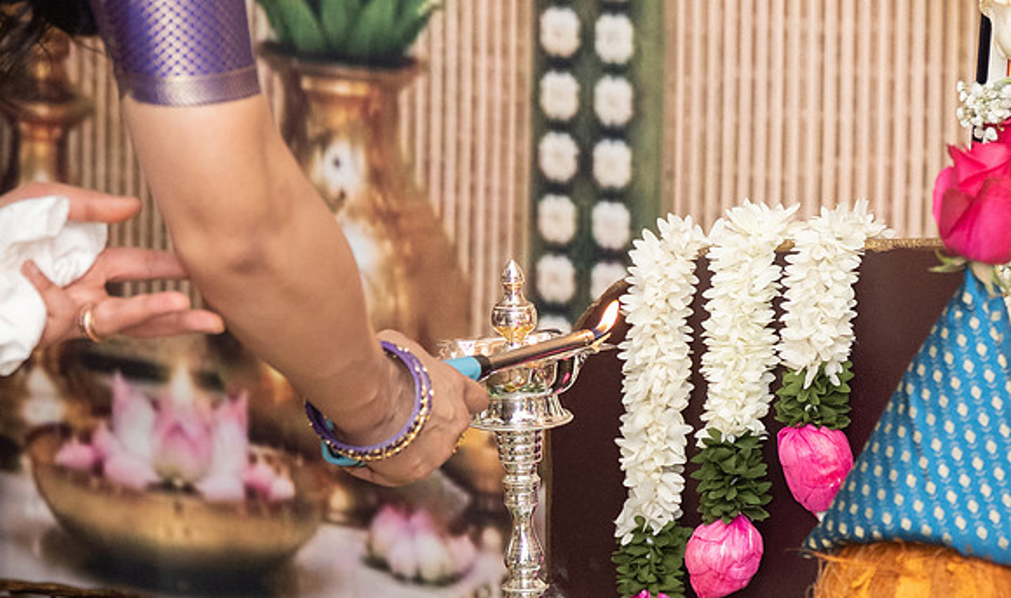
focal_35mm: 262
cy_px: 385
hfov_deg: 8.1
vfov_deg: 4.8
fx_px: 7109
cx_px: 469
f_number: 2.8
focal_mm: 82
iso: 500
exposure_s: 1/200
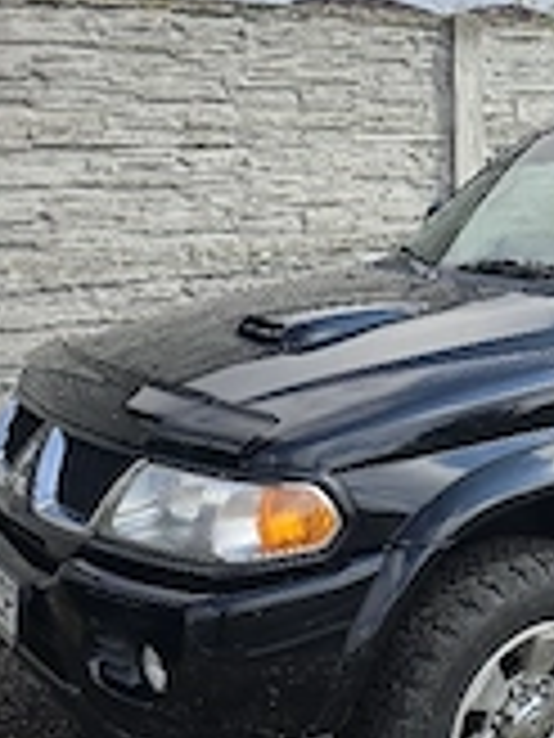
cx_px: 649
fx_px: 1195
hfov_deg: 24.0
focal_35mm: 56
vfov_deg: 34.0
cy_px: 238
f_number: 1.7
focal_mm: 6.3
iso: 12
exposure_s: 1/625
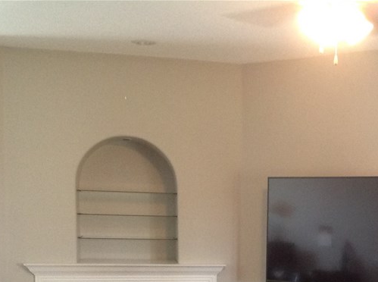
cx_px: 320
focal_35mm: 72
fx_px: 785
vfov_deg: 19.7
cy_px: 290
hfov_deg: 26.4
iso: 250
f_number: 2.4
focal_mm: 4.28
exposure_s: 1/15
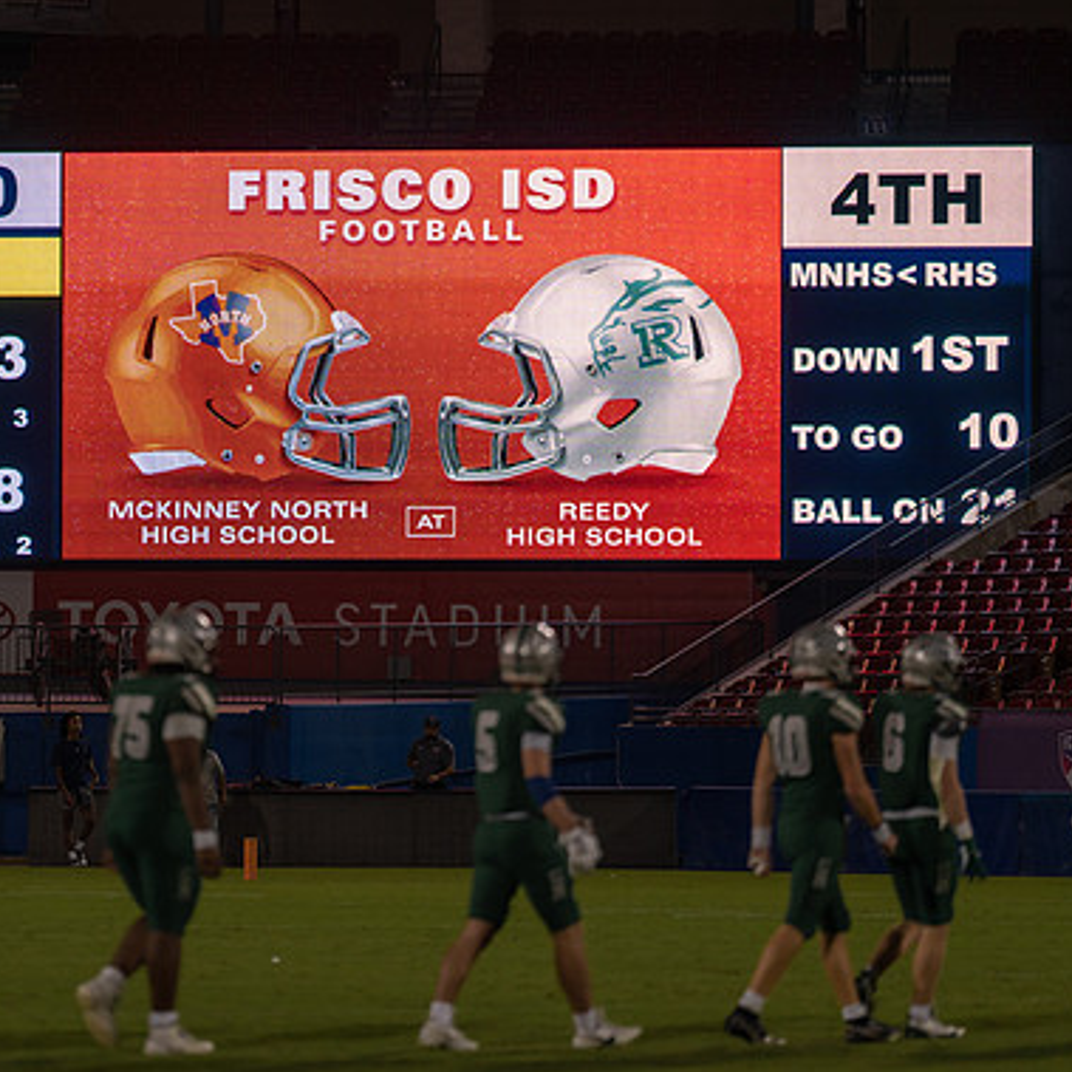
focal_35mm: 258
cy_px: 492
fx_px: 9039
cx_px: 413
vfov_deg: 6.8
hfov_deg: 6.8
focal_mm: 185
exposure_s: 1/400
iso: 160
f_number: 2.8
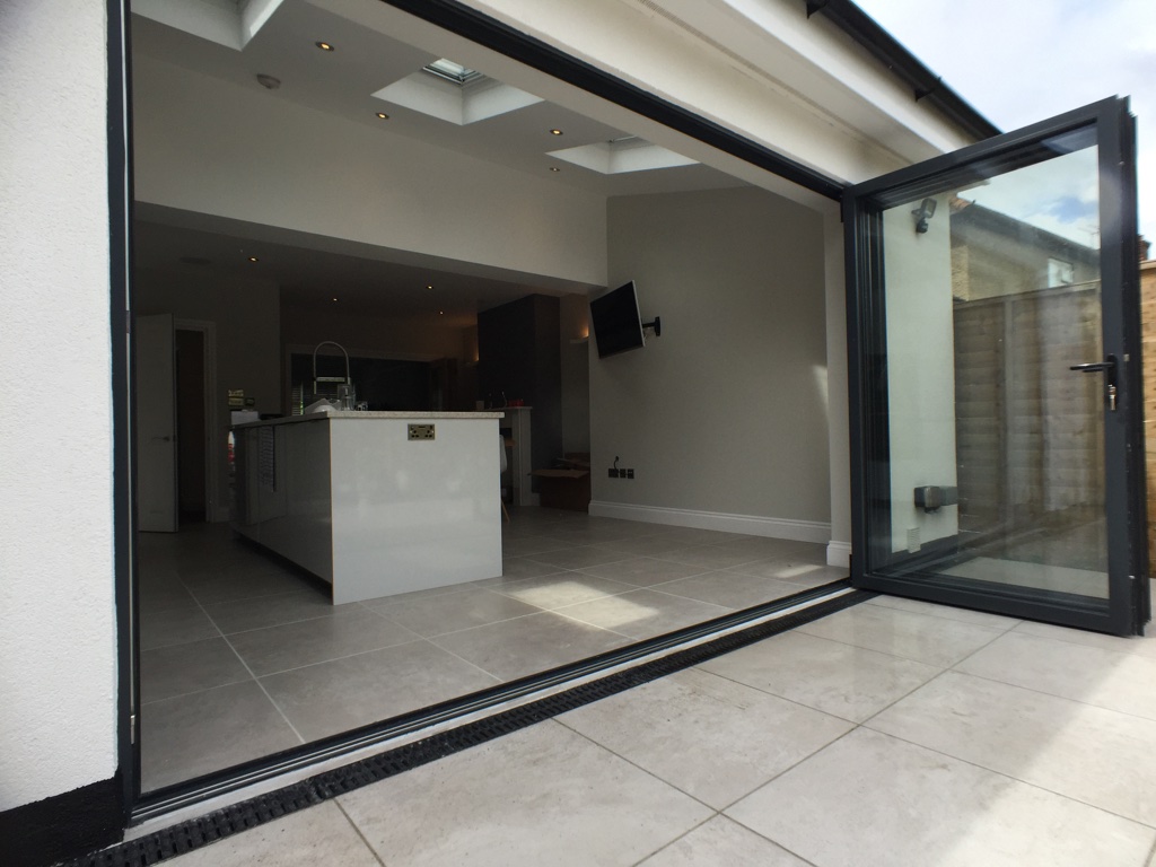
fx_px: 968
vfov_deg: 48.2
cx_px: 578
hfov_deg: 61.7
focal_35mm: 29
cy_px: 434
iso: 32
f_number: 2.2
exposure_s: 1/1522
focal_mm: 4.15
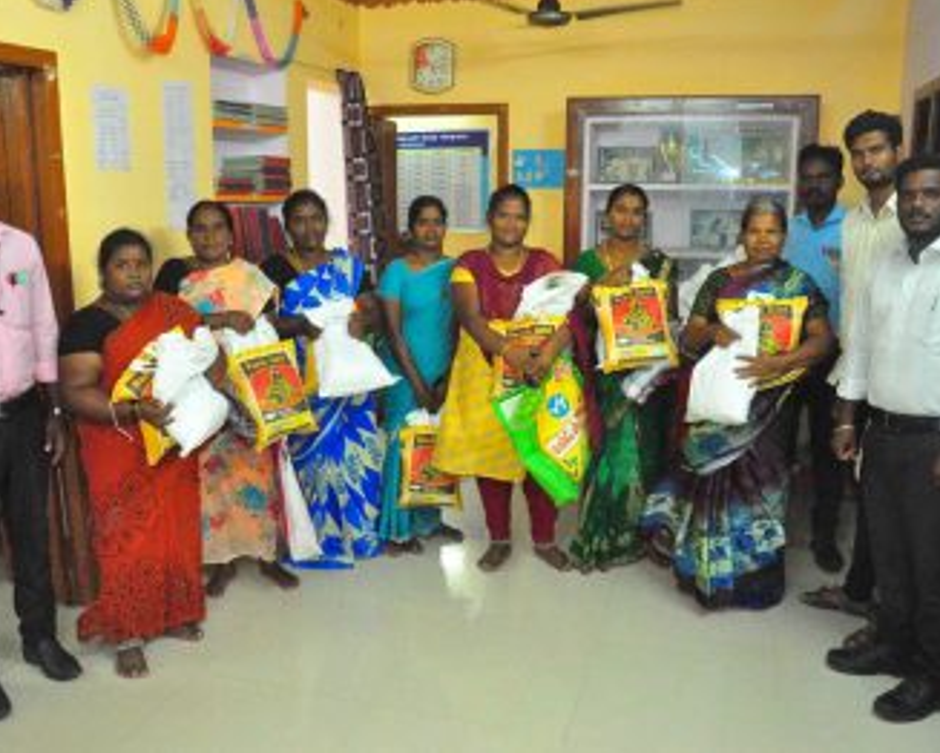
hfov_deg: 57.1
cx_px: 463
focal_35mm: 31
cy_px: 372
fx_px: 863
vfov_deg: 47.2
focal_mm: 18
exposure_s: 1/125
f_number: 4.5
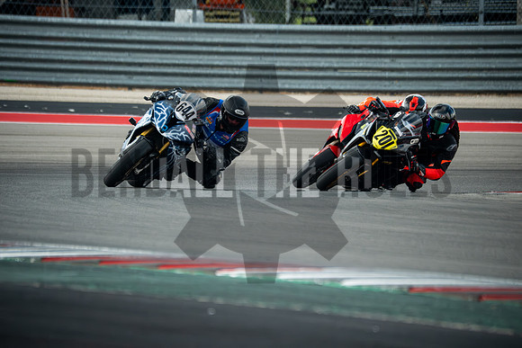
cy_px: 174
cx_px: 261
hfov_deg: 3.4
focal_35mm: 600
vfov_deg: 2.3
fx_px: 8702
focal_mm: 400
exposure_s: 1/1600
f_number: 5.6
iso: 2500
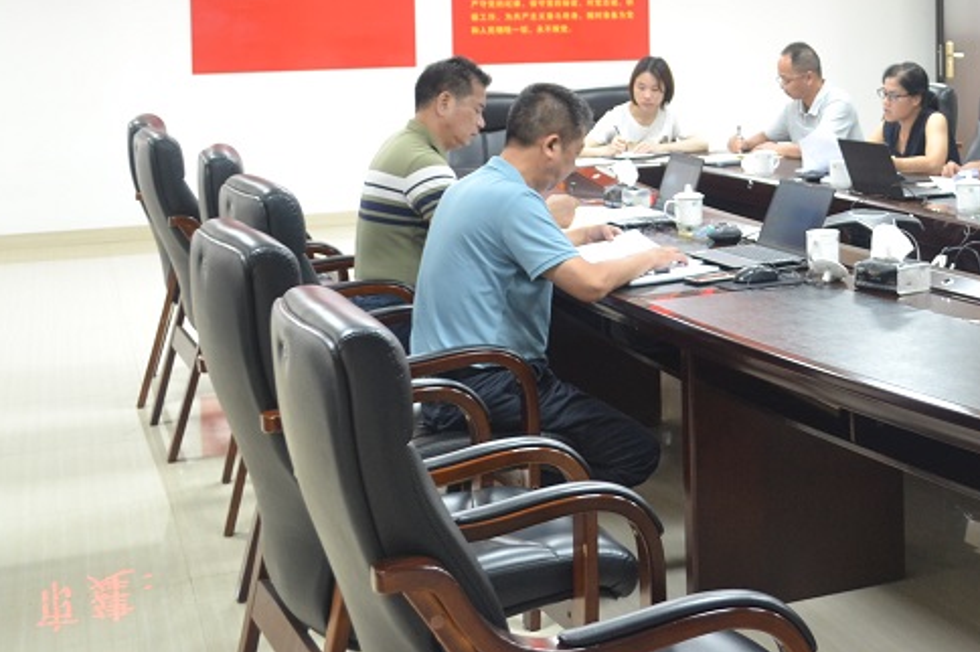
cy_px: 16
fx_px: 1687
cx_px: 921
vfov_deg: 21.2
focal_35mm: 62
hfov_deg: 30.6
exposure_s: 1/25
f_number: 3.8
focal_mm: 20
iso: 400
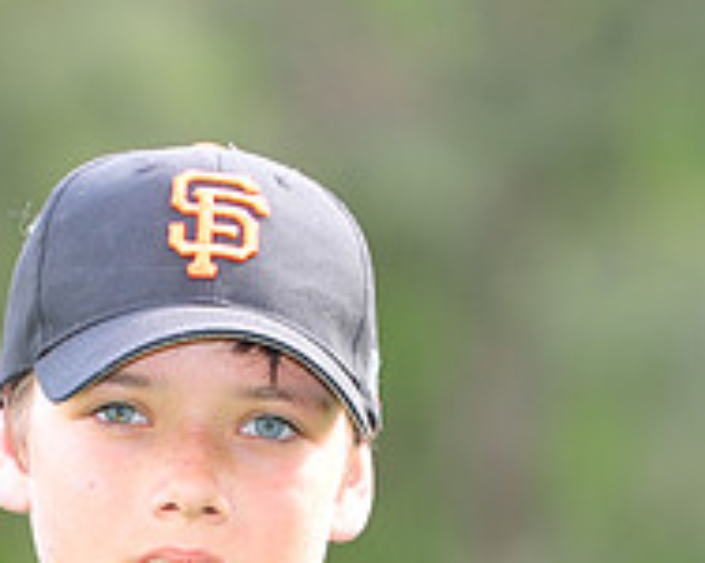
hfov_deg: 3.6
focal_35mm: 535
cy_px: 683
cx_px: 131
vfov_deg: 2.9
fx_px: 11151
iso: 400
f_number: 4.5
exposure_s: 1/250
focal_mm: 185
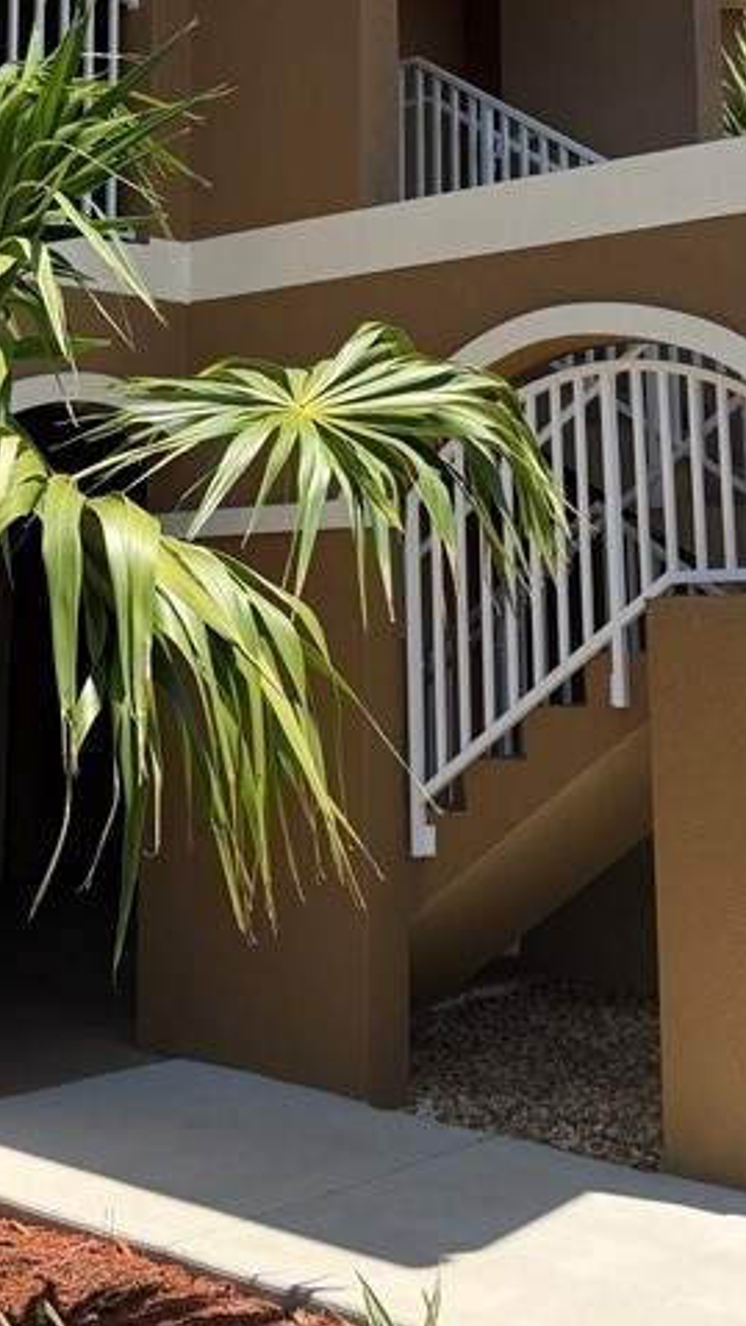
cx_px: 460
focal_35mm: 56
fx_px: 1969
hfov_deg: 21.4
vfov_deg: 35.8
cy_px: 241
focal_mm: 6.76
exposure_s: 1/3021
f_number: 1.78
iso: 80
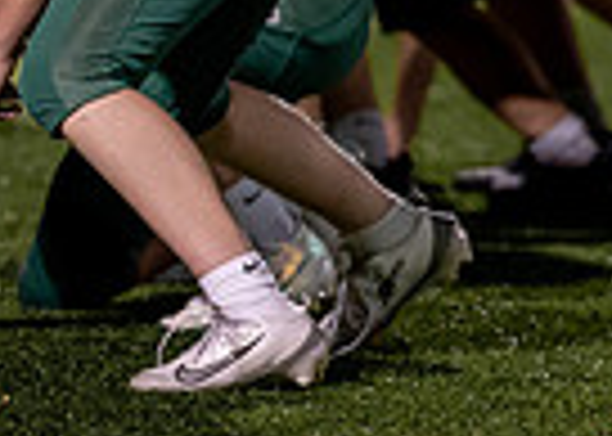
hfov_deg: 2.5
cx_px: 710
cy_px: -318
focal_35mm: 815
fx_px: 14159
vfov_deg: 1.8
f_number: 1.8
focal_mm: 135
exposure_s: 1/1250
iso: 1600
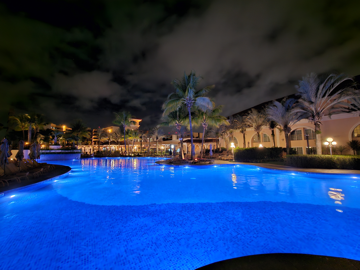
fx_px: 135
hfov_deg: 106.2
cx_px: 180
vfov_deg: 89.9
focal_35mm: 13
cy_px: 135
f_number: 2.2
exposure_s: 1/10
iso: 640
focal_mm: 2.2
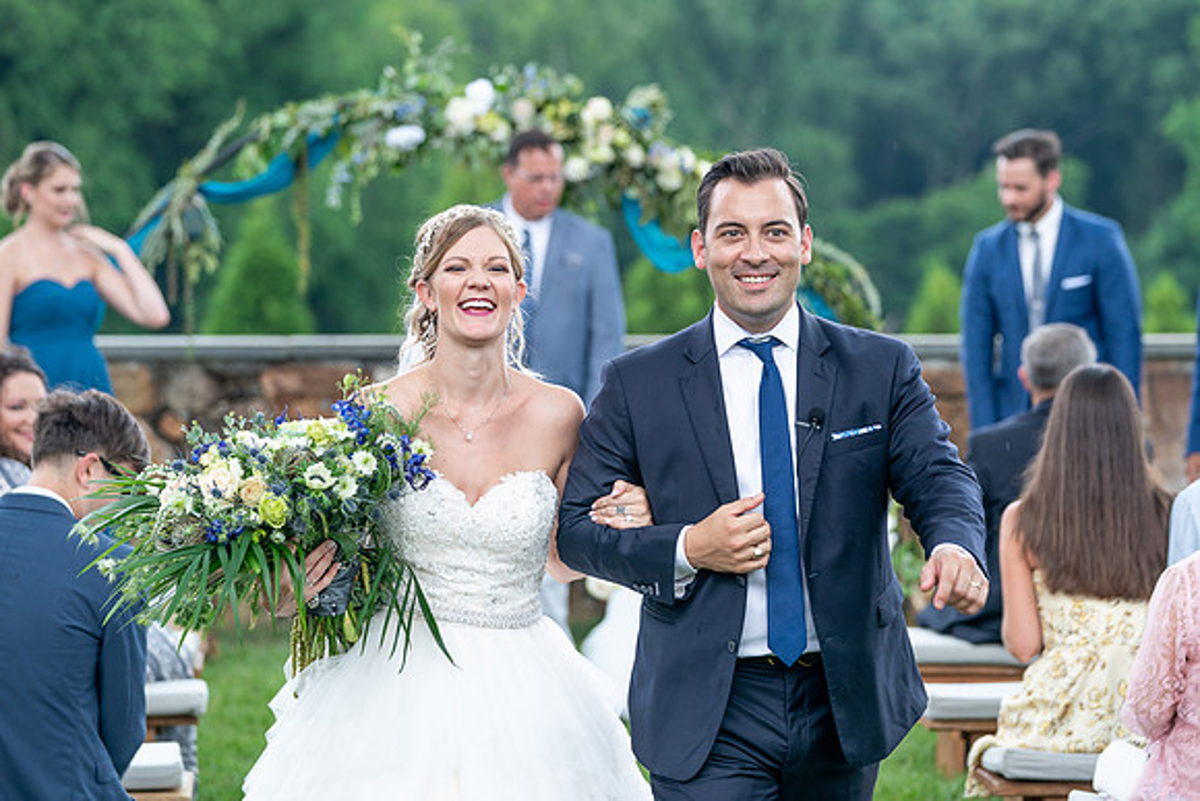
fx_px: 4310
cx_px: 620
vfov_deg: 10.6
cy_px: 398
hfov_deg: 15.8
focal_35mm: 129
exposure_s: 1/250
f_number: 3.5
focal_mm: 114
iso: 100
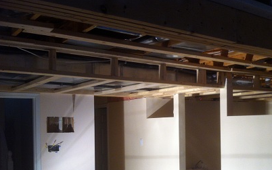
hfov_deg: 43.4
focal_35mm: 46
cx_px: 155
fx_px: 341
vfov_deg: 27.7
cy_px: 122
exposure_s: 1/15
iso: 125
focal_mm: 3.85
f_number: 2.8
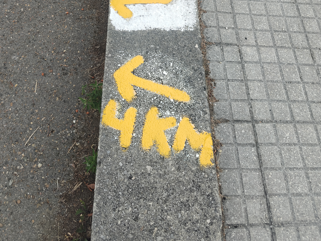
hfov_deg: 58.4
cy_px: 39
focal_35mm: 31
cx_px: 159
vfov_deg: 42.8
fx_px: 287
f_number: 1.6
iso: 50
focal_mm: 6.06
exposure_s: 1/474
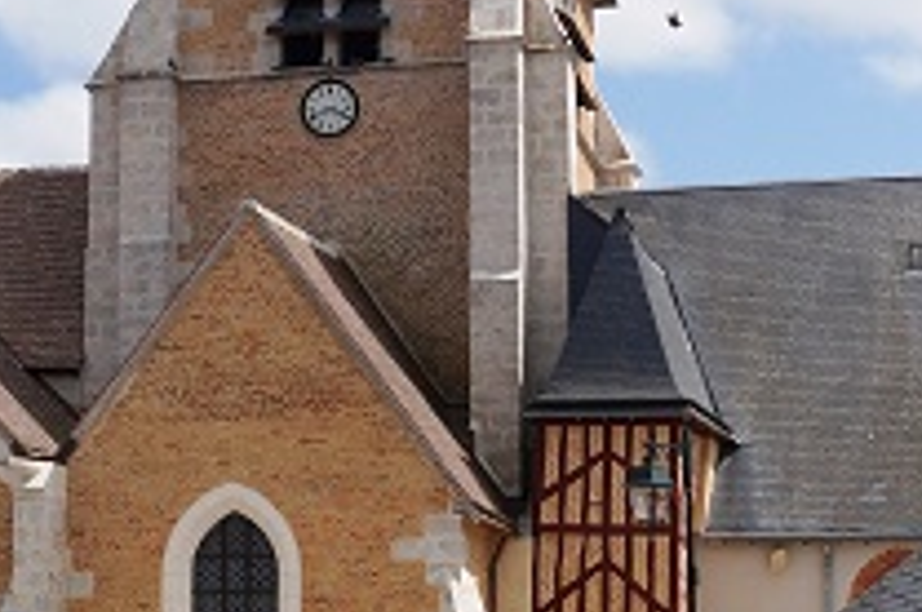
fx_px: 2659
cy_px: 455
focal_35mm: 104
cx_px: 257
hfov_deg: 19.6
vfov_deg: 13.1
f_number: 8
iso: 200
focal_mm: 18
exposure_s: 1/1000
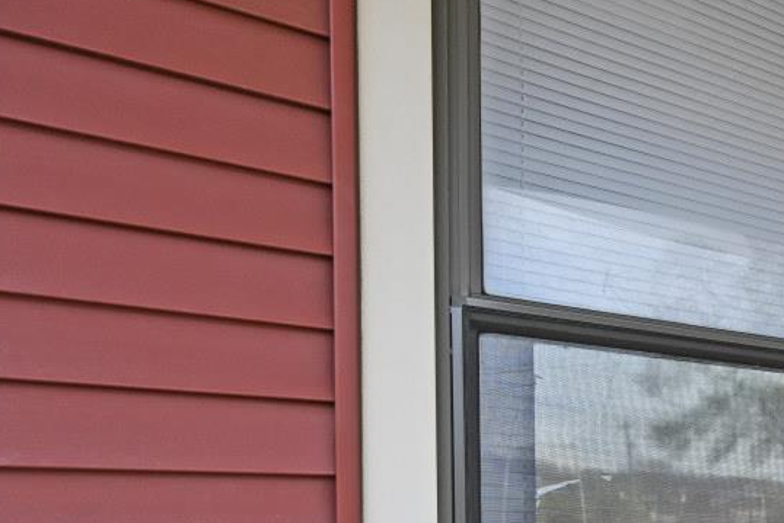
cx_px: 1078
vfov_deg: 31.7
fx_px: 850
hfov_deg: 32.7
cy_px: 520
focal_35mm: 39
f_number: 5.6
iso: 100
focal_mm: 14
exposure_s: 1/250
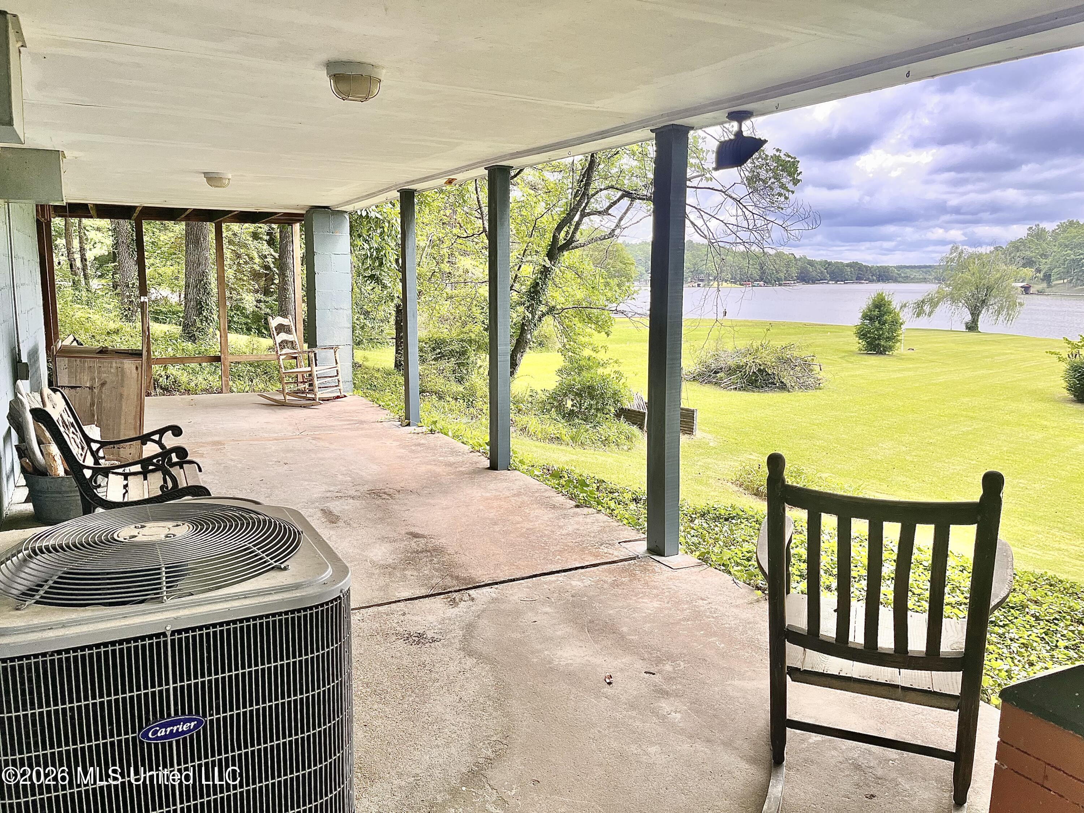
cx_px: 542
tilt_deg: -8.9
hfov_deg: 67.3
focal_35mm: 26
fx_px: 814
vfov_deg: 53.1
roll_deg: -0.6
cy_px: 406
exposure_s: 1/621
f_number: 1.6
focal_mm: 5.1
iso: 50
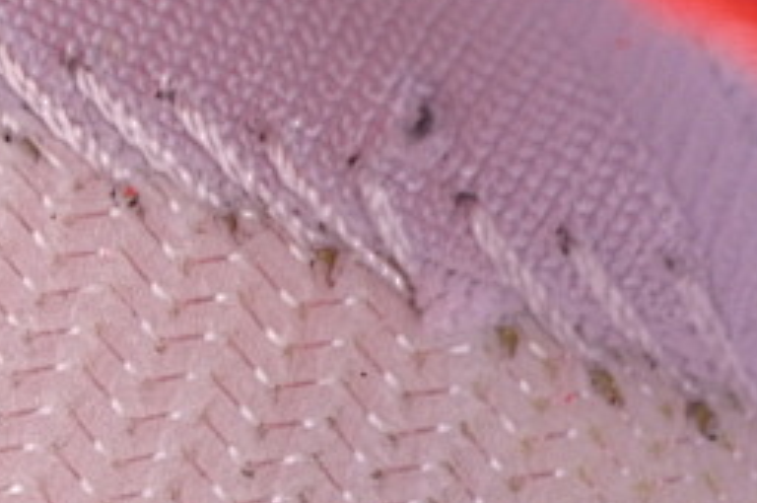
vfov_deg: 4.3
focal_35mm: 317
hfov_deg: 6.5
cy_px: 642
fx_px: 6657
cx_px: -12
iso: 160
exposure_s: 1/80
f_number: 7.1
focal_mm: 50
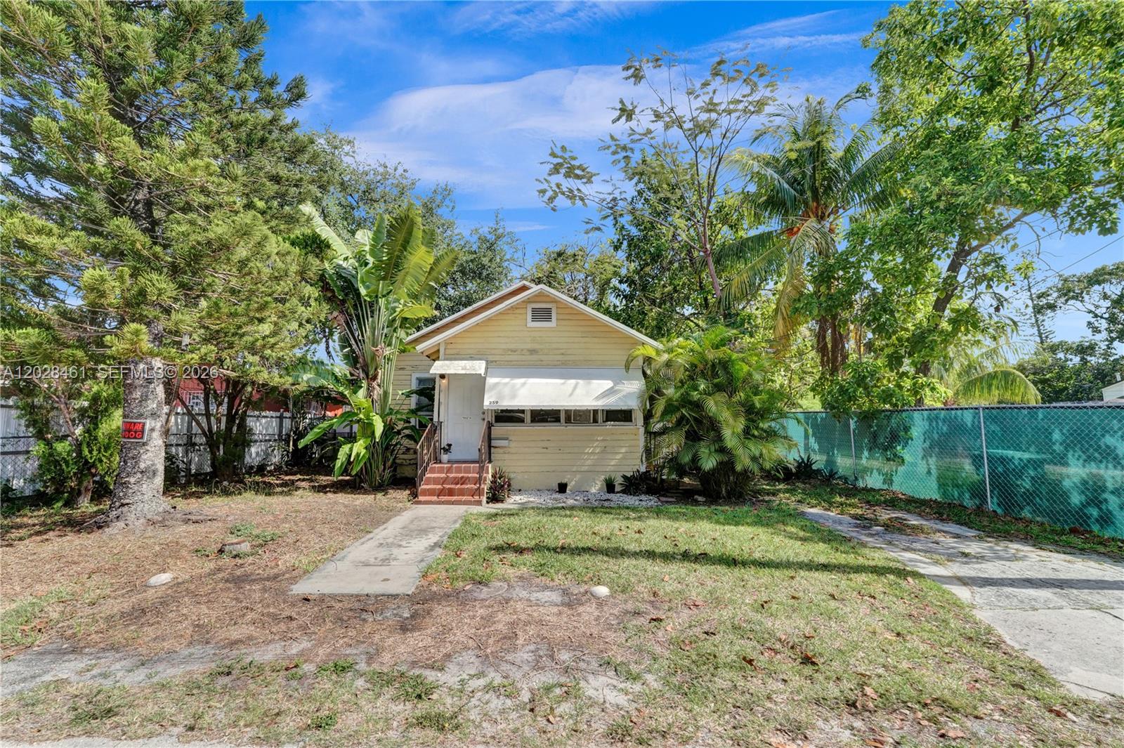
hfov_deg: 104.3
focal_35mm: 14
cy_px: 374
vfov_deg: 81.1
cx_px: 562
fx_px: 437
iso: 1600
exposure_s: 1/1250
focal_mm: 14
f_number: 14
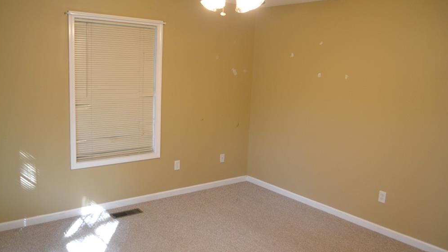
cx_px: 223
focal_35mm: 29
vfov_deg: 40.2
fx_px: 345
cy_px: 123
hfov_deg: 66.1
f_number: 3.5
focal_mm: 18
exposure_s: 1/60
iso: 1000
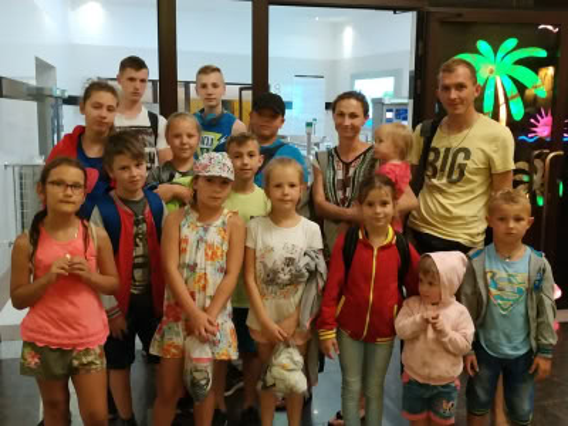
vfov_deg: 56.8
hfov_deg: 71.6
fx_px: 394
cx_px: 284
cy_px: 213
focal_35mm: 24
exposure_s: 1/20
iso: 1250
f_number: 1.9
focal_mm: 3.94
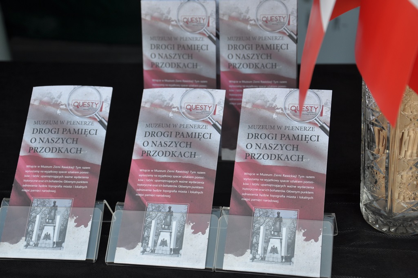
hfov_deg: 28.1
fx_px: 835
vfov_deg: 18.9
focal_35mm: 72
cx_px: 209
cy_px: 139
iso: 200
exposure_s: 1/125
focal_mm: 48
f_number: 4.8
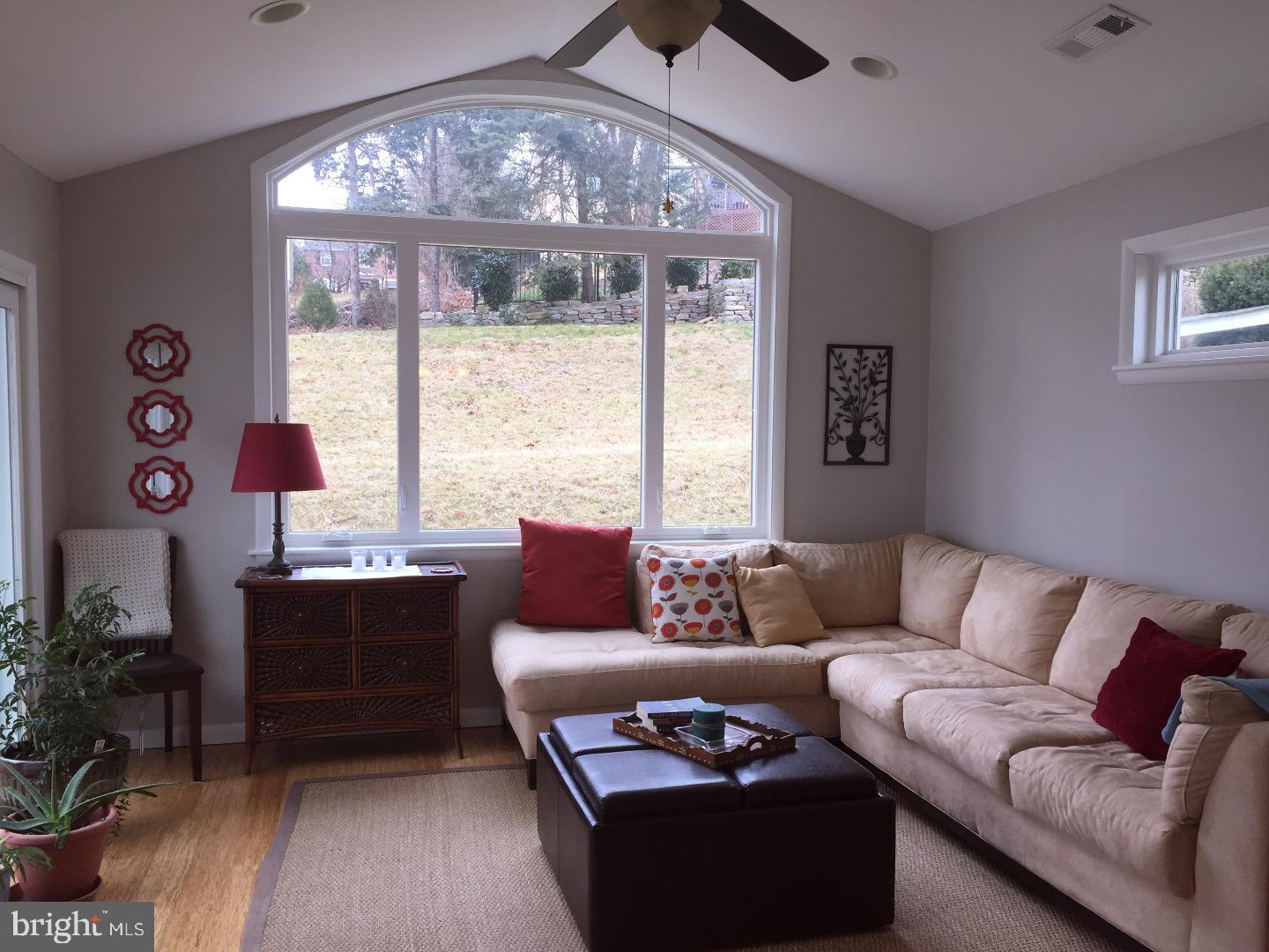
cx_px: 634
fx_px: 1063
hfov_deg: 61.7
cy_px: 476
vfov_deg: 48.2
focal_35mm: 29
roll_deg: -0.5
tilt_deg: -3.9
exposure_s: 1/120
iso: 50
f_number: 2.2
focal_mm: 4.15
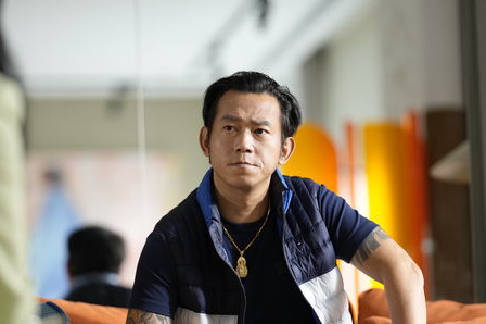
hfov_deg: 11.4
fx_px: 2442
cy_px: 205
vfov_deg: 7.6
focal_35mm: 181
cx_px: 191
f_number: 1.8
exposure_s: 1/200
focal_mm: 135
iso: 800
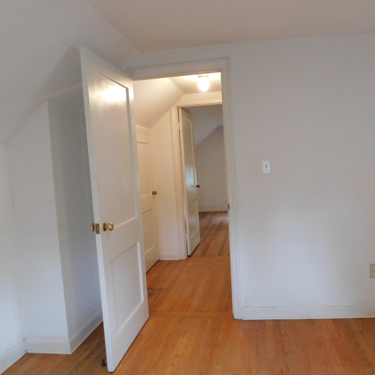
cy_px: 188
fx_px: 343
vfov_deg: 57.3
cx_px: 215
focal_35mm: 28
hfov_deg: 57.1
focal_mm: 4
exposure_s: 1/25
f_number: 3
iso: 400
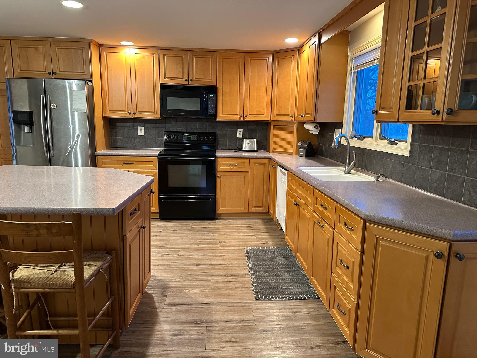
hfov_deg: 71.6
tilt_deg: -10.1
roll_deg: -0.9
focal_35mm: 24
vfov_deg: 56.8
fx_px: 331
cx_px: 238
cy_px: 179
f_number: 1.78
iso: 500
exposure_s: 1/60
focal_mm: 6.86
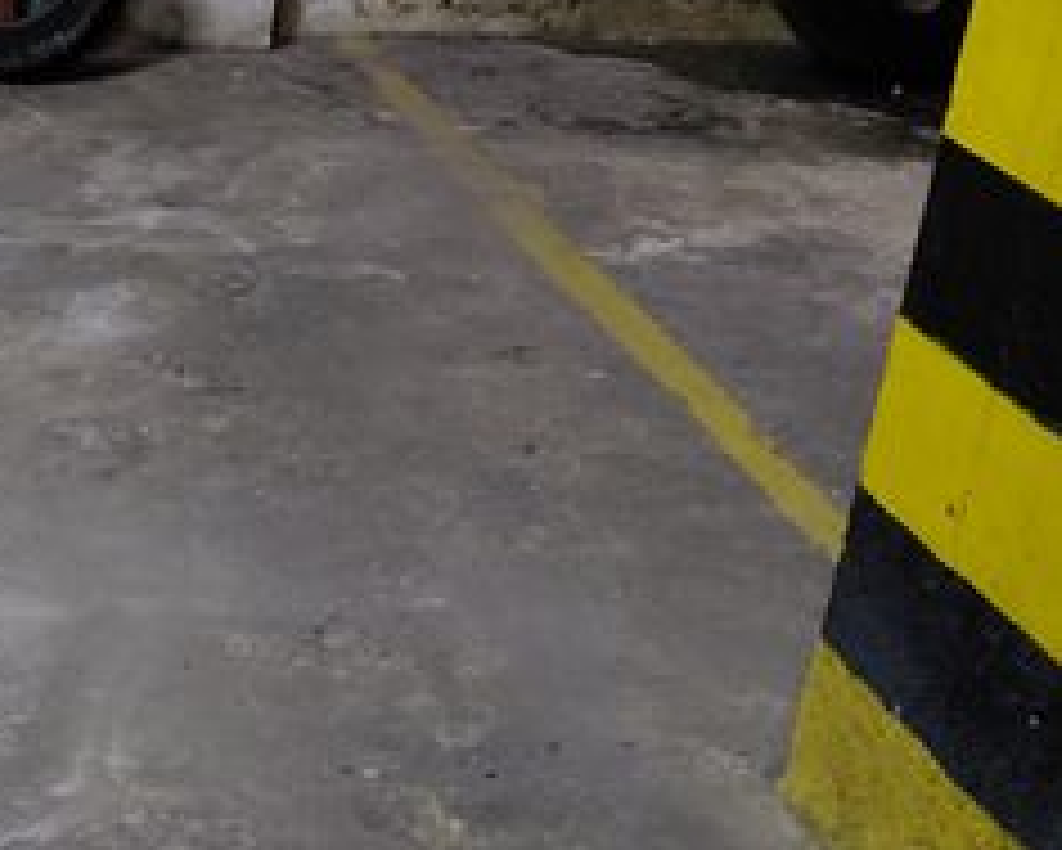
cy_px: 623
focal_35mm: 69
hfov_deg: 25.8
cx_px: -58
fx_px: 2170
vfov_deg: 22.0
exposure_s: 1/24
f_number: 1.8
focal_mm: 4.69
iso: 800
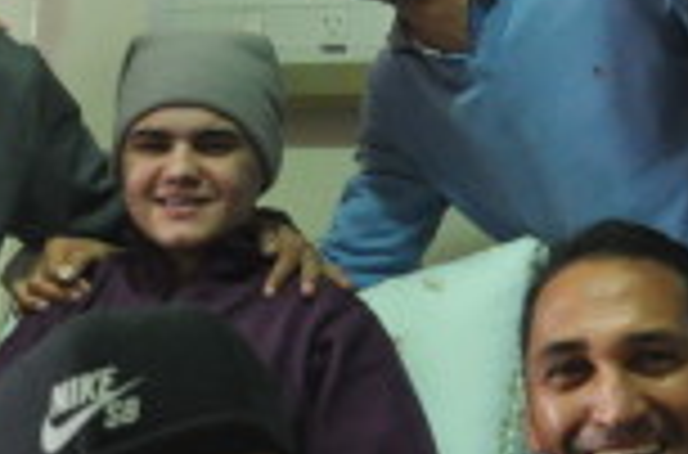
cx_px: 112
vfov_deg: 11.8
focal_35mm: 115
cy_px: 180
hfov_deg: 17.7
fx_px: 2191
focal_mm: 18
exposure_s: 1/60
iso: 1600
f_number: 3.5
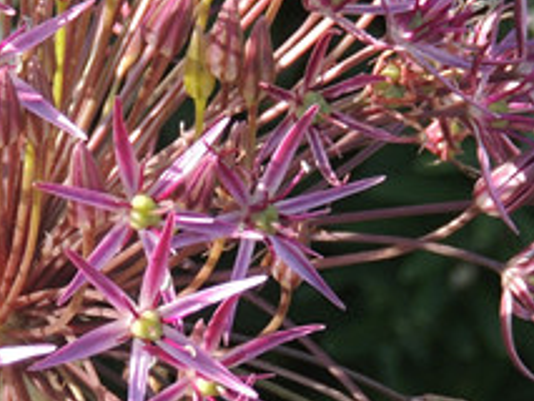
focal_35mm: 845
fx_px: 13043
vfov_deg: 1.8
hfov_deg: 2.3
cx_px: 43
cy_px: 236
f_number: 4.6
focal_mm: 40.1
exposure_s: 1/200
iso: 140
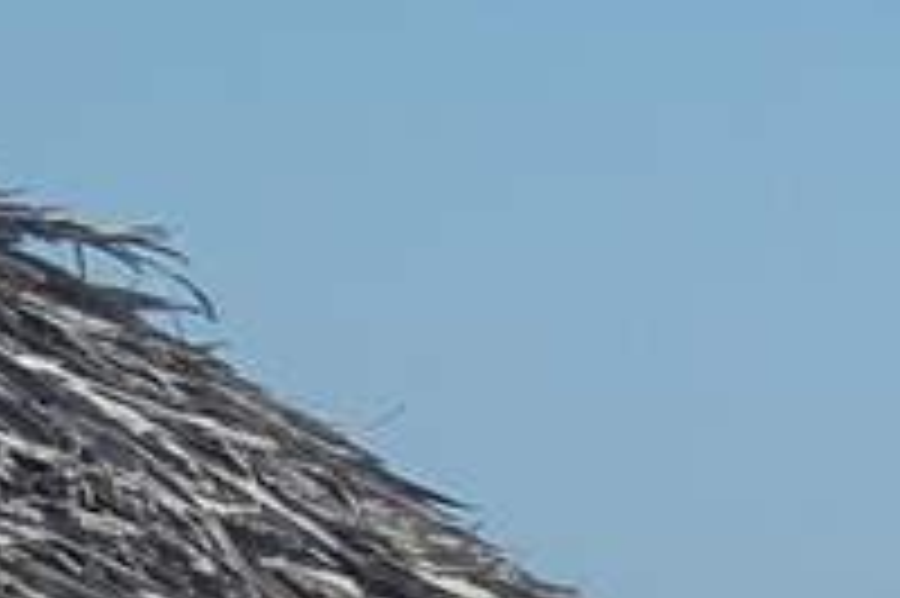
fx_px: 8843
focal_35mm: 354
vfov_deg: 3.8
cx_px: 1917
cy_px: 1059
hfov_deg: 5.7
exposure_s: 1/500
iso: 200
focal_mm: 46
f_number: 11
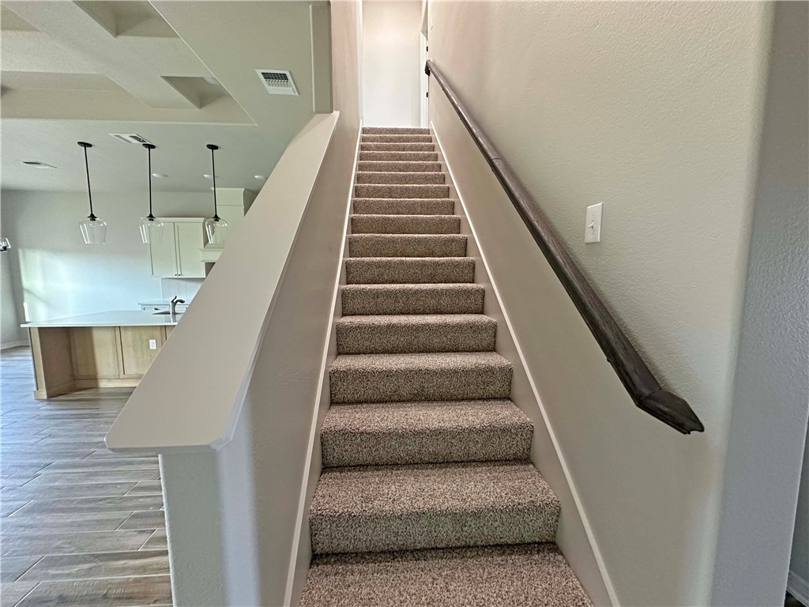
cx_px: 404
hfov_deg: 102.1
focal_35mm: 14
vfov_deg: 85.7
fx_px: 327
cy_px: 304
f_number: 2.2
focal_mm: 2.22
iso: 800
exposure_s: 1/60
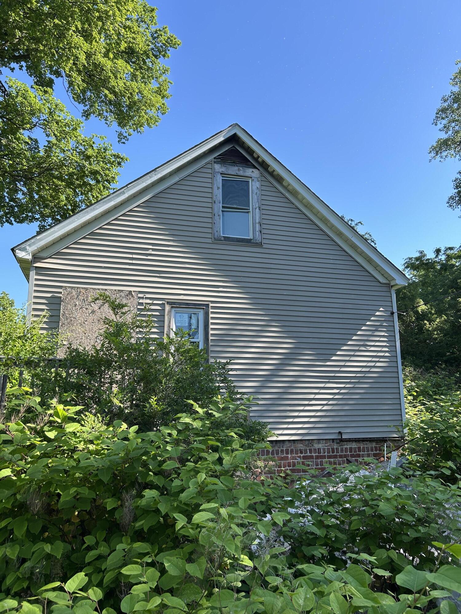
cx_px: 230
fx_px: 462
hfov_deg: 53.1
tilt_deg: +13.4
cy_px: 307
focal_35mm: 26
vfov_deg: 67.3
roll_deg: +1.5
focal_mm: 5.7
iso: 50
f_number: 1.5
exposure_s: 1/1280
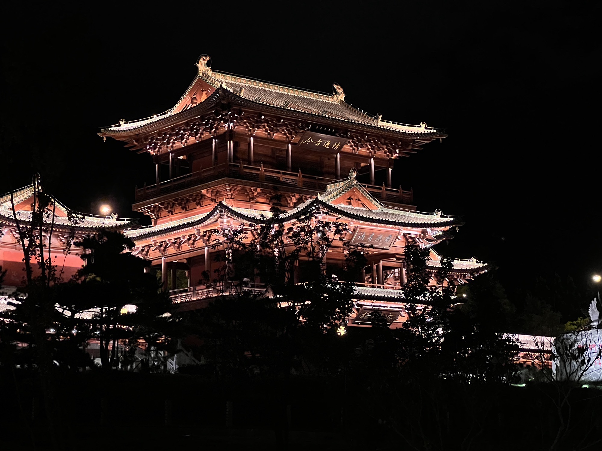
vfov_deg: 19.1
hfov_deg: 25.3
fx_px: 1339
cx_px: 301
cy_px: 226
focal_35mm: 77
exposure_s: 1/33
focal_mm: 9
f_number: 2.8
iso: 2000
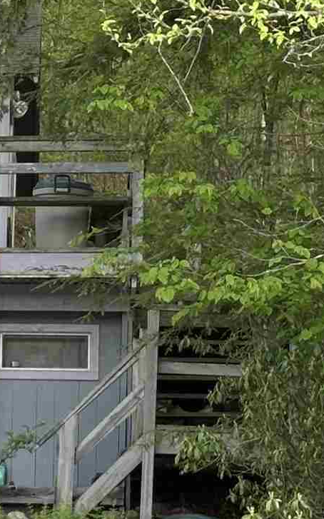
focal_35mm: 215
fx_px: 3039
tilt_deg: +6.6
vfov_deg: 9.7
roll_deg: -1.5
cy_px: 395
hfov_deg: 6.0
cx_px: -306
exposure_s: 1/213
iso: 50
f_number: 1.78
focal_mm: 6.86
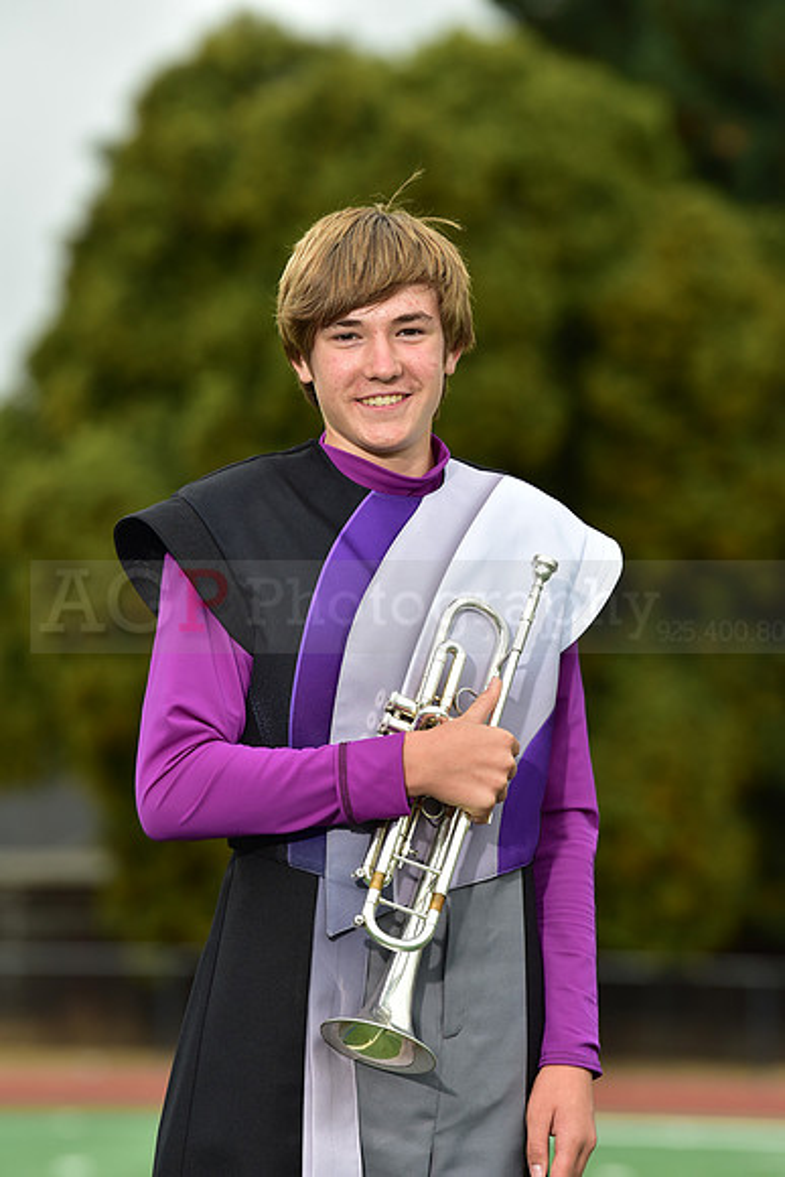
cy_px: 588
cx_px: 392
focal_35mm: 200
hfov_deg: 6.9
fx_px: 6537
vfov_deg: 10.3
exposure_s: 1/250
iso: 500
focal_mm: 200
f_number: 5
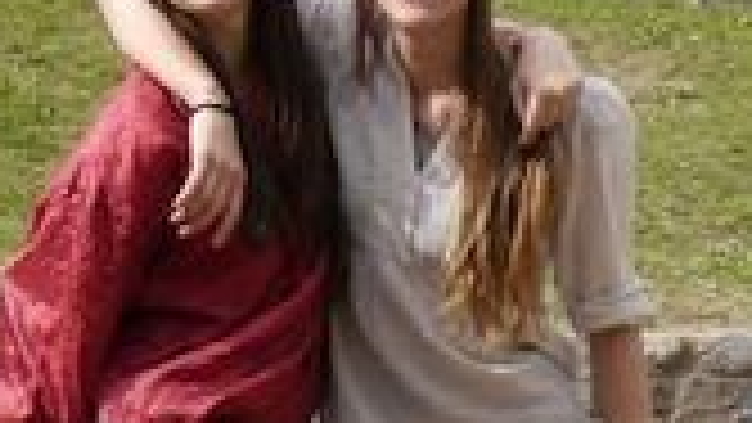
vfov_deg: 3.7
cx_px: 320
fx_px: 6541
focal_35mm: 328
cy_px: 486
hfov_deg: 6.6
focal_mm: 42
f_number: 7.1
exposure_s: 1/250
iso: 160
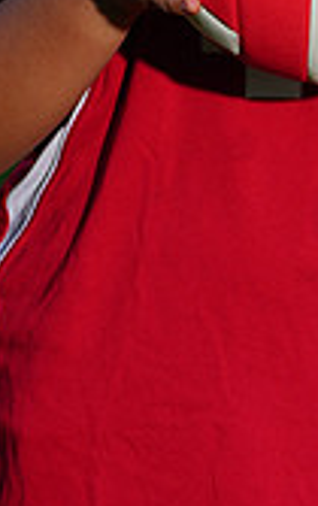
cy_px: -270
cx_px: 232
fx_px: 11170
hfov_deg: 1.6
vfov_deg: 2.6
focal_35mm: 809
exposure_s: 1/250
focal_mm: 229
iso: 200
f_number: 9
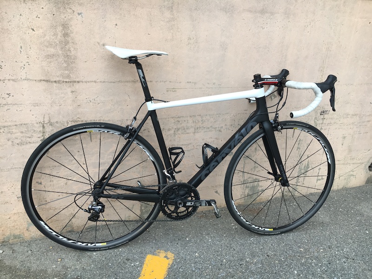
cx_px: 186
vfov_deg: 48.2
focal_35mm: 29
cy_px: 140
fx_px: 312
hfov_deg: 61.7
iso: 40
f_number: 2.2
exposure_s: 1/120
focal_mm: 4.15
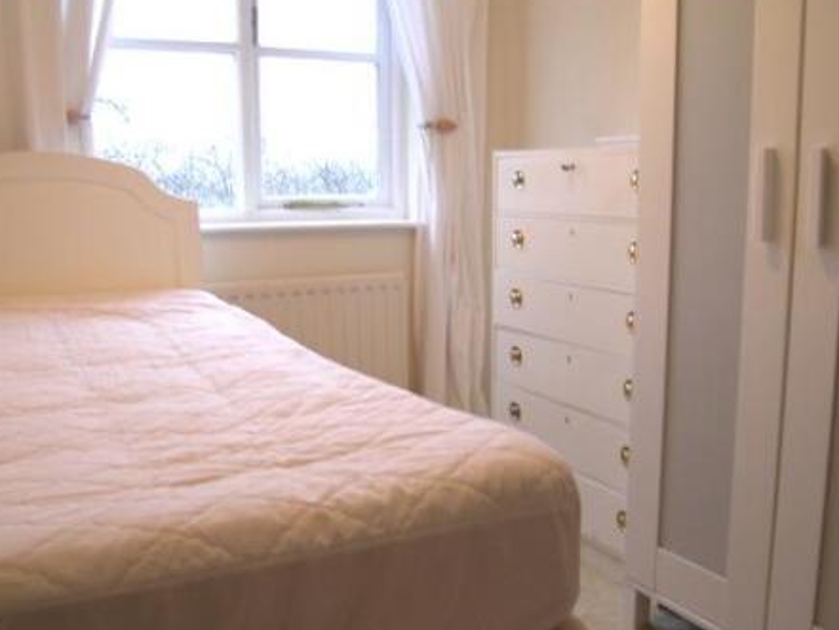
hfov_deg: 50.1
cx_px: 435
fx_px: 897
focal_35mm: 37
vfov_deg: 38.6
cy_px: 361
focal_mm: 5.8
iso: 50
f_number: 2.8
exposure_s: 1/11.1
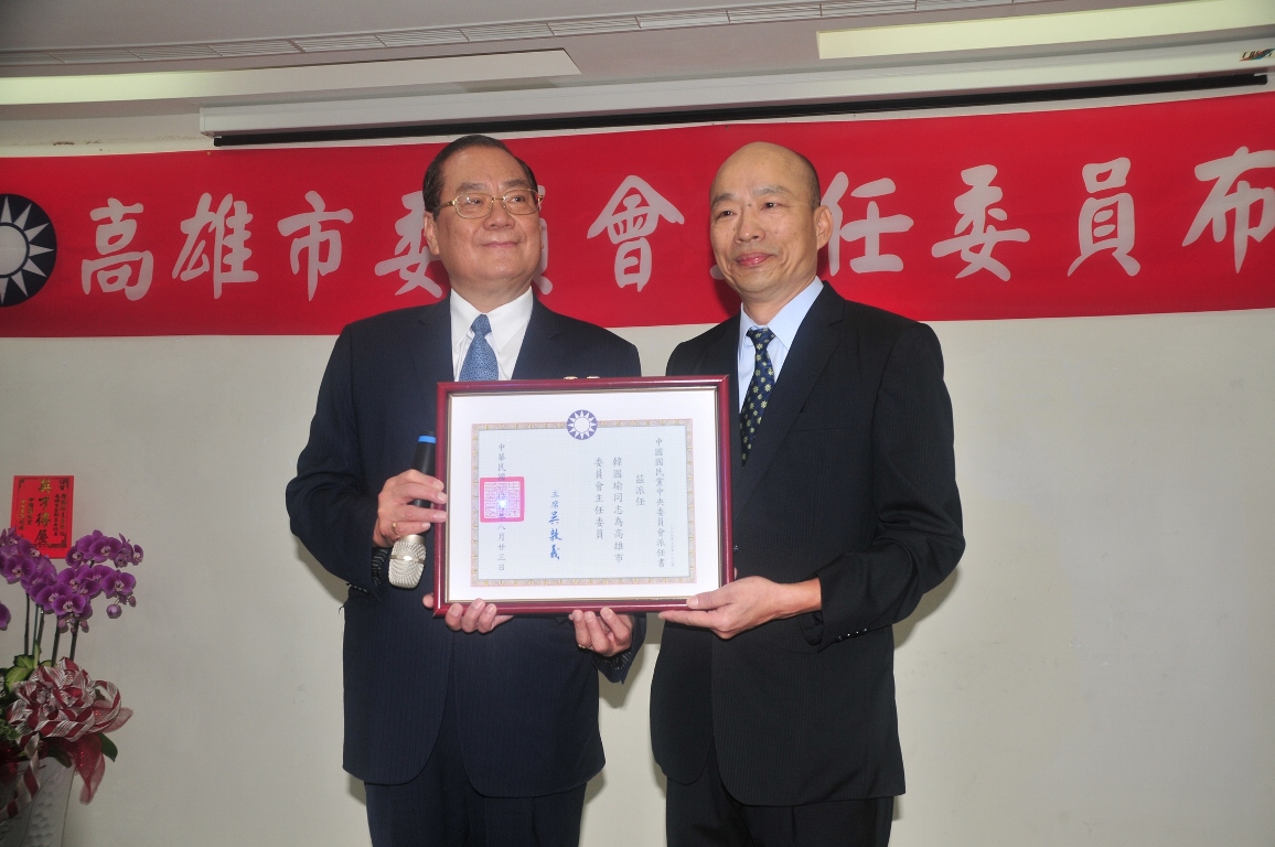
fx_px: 1274
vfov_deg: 36.8
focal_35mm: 36
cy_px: 424
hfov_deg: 53.2
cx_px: 638
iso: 200
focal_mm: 24
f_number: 3.8
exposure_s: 1/250
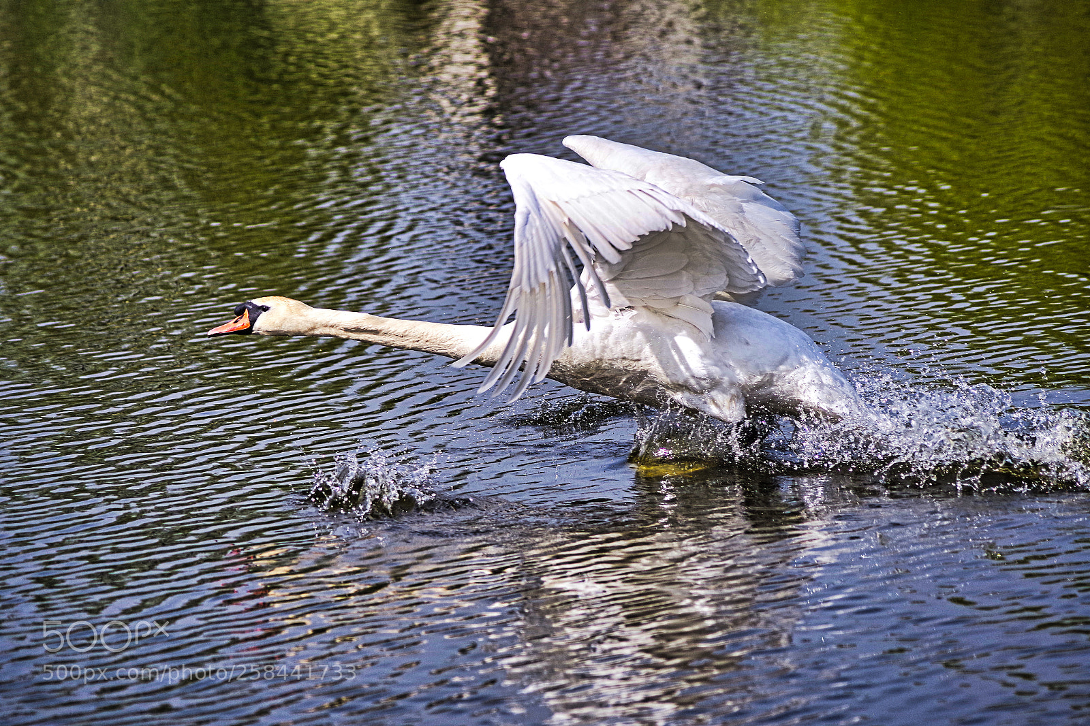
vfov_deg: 5.3
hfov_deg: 7.9
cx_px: 545
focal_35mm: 260
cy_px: 363
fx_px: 7870
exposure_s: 1/2000
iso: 200
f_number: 4.5
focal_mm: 170
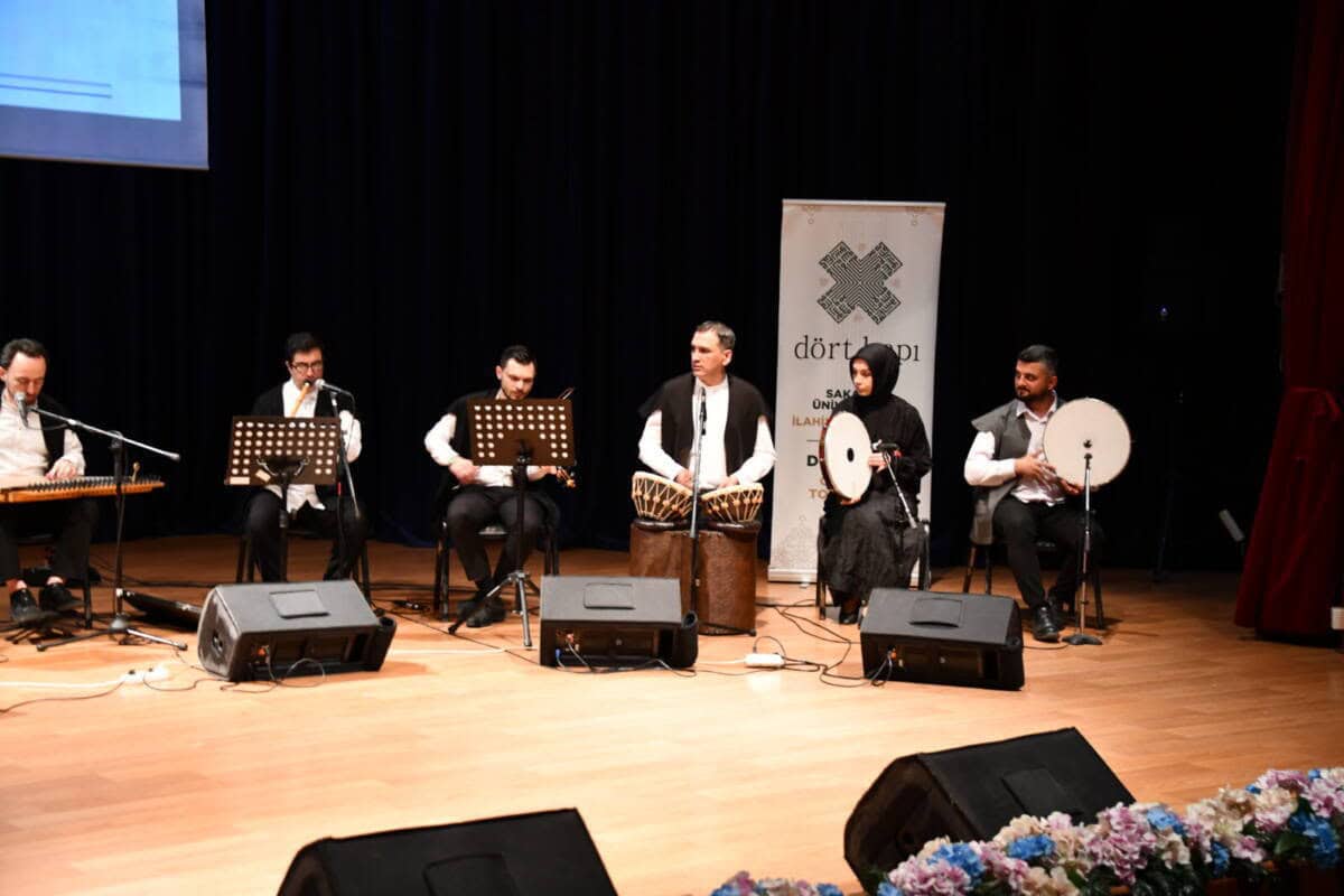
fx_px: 2538
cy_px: 448
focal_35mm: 68
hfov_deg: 29.7
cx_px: 672
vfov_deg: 20.0
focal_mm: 68
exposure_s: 1/25
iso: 2500
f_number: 4.8
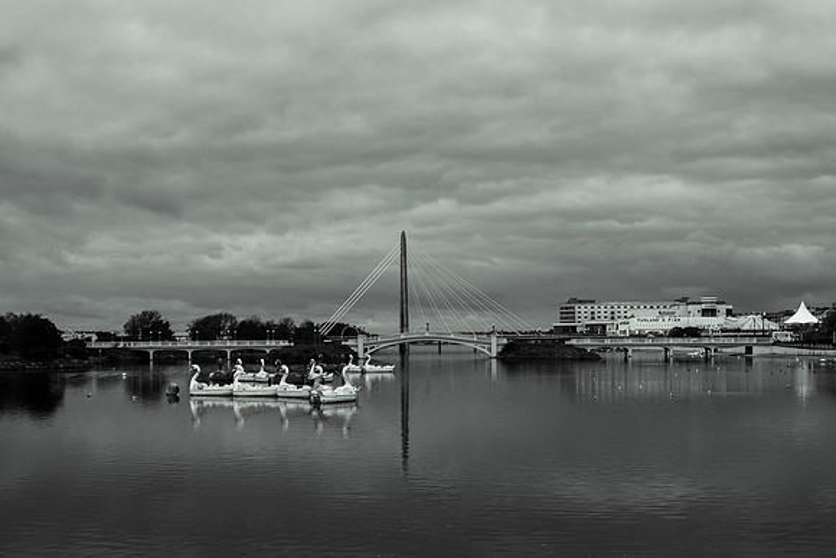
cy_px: 344
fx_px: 1030
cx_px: 380
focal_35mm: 44
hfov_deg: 44.1
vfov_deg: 30.2
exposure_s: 1/400
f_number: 4
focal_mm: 23
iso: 125
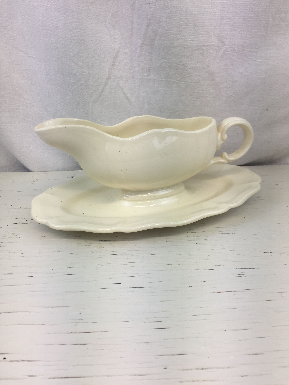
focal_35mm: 29
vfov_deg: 61.7
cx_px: 144
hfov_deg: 48.2
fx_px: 323
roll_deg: +1.7
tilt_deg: -22.9
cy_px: 192
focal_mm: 4.15
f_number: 2.2
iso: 32
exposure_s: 1/199
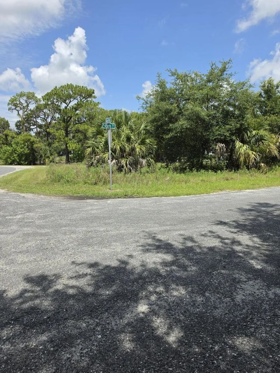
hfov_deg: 58.9
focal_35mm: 23
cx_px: 140
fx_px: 248
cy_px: 186
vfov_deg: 73.9
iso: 64
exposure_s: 1/5955
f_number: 1.4
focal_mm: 6.5
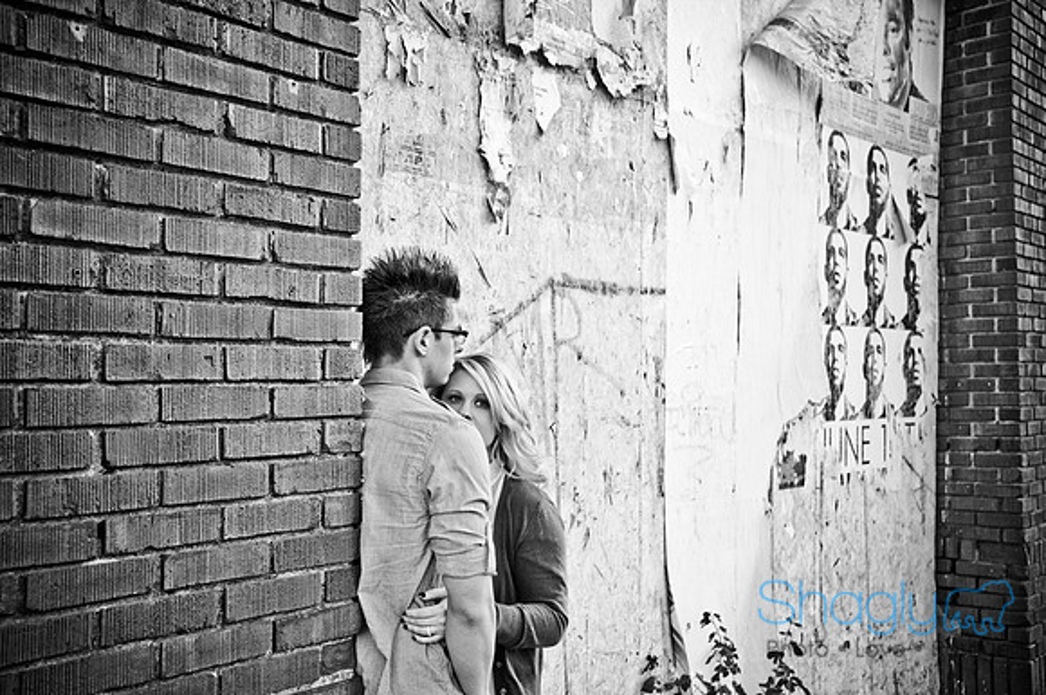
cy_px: 348
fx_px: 1132
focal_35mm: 39
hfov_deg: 49.6
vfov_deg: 34.1
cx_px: 523
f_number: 4
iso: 200
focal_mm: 26
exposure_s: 1/200
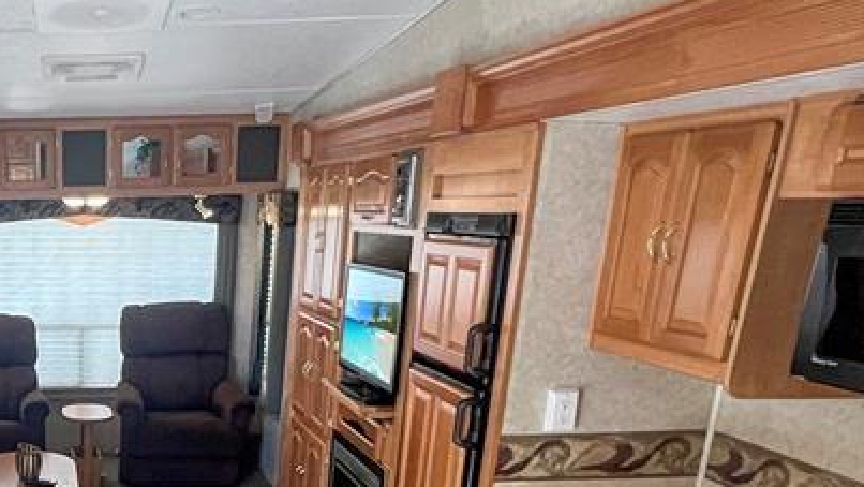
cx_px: 49
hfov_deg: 48.1
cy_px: 493
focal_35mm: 36
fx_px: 825
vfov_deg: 30.4
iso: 250
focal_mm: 1.57
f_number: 1.8
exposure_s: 1/60
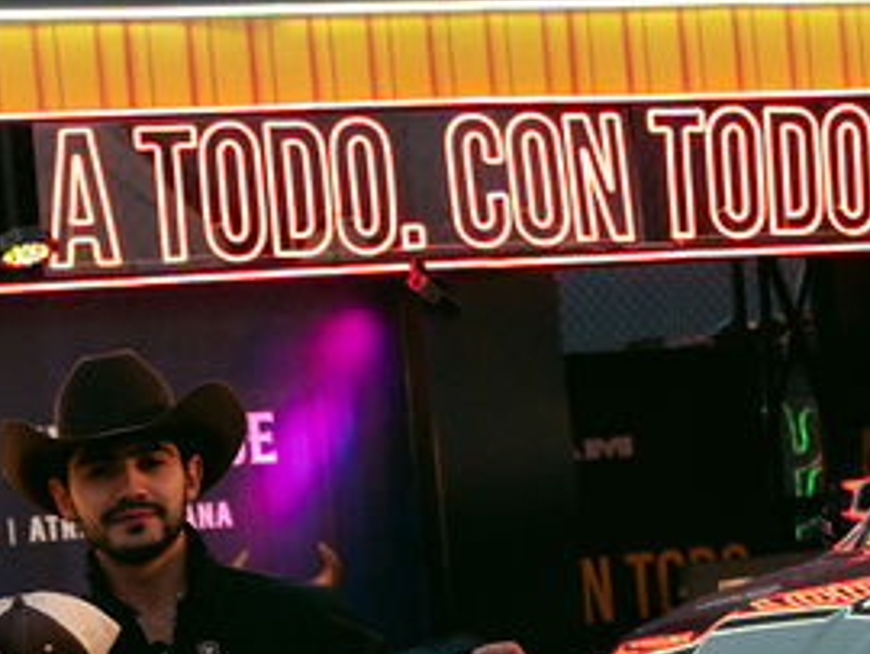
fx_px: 2566
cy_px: 791
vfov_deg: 14.1
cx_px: 23
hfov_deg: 18.8
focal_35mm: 102
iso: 2500
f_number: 2.8
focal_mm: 28
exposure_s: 1/160
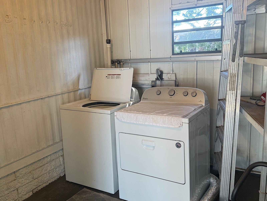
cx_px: 134
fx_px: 185
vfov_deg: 56.8
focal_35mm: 24
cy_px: 100
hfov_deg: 71.6
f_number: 1.78
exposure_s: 1/120
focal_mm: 6.76
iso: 200
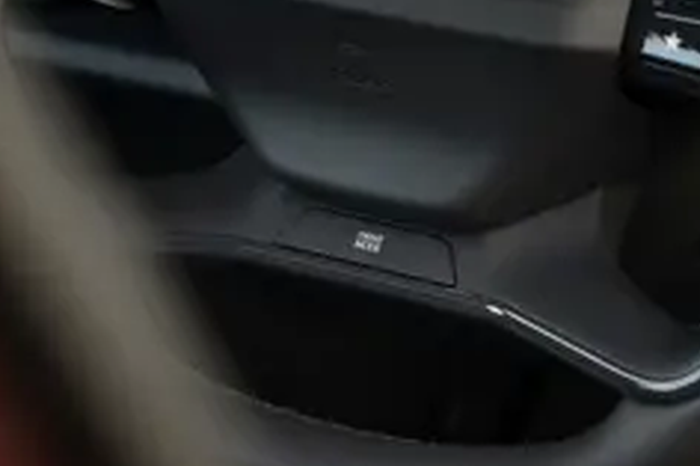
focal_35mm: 197
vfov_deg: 7.0
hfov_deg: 10.4
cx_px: 344
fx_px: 3828
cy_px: 270
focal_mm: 116
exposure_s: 1/125
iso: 1000
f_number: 6.3
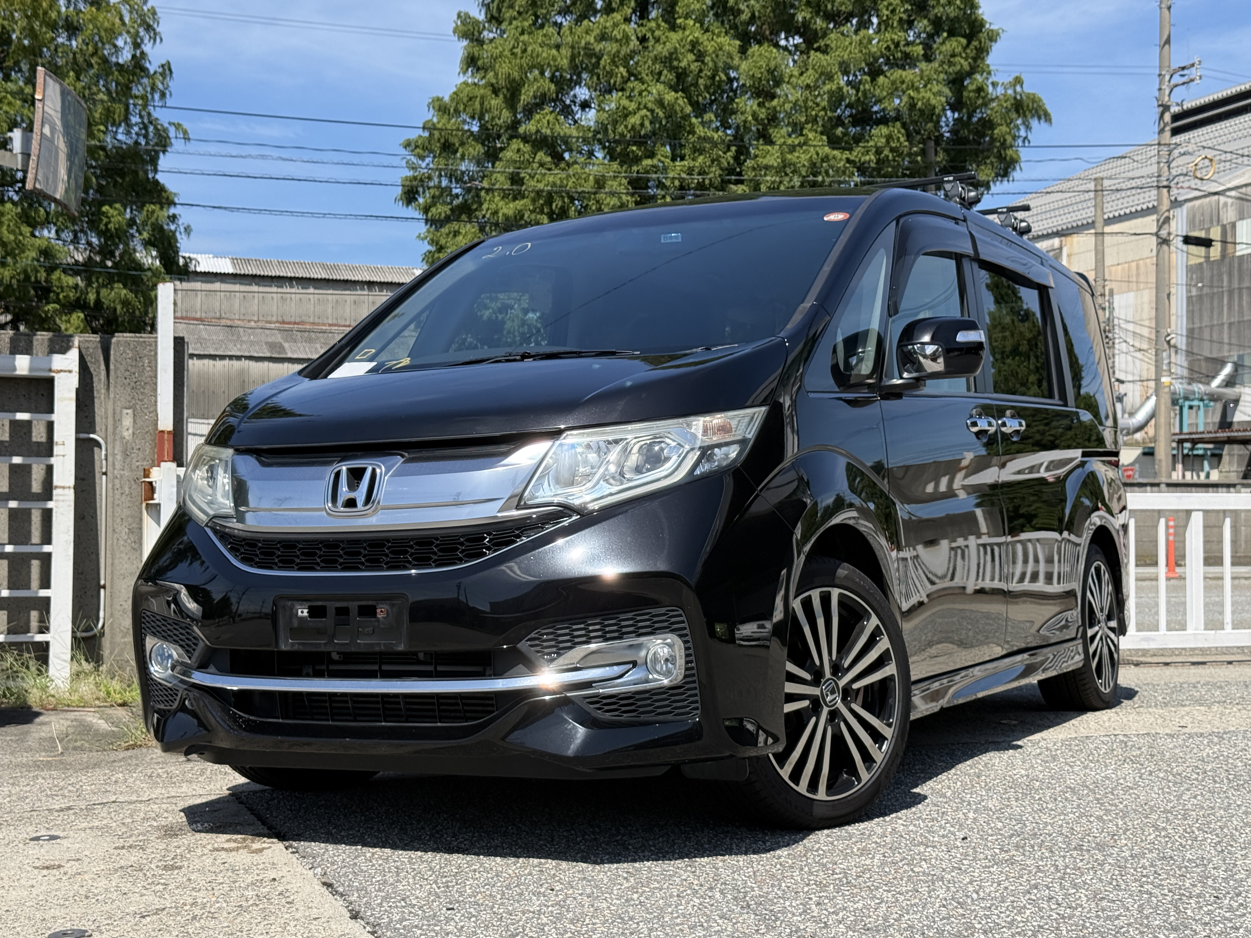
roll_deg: -0.1
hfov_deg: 38.9
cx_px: 622
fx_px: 1771
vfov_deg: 29.7
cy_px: 466
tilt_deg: +1.8
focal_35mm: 49
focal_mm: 6.76
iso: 80
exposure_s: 1/4587
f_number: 1.78
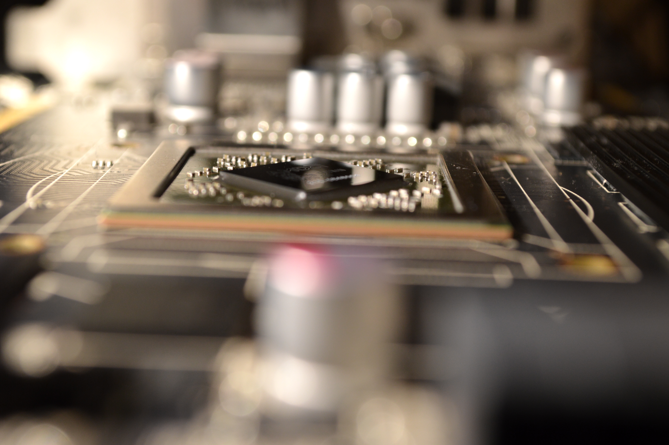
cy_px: 222
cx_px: 334
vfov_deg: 20.6
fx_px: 1225
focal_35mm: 66
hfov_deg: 30.5
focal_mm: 44
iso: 400
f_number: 7.1
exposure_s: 1/60
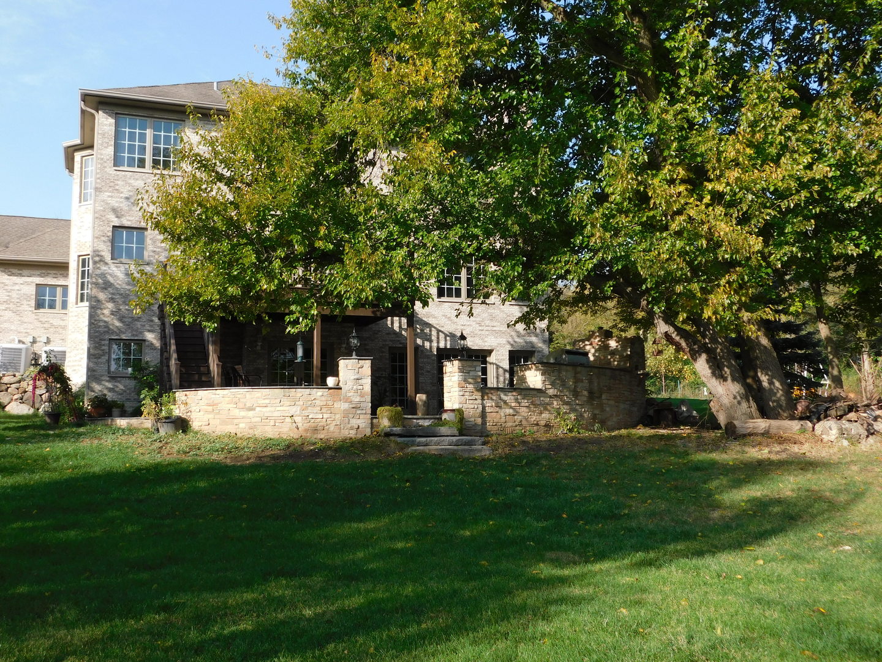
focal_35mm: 36
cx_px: 441
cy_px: 331
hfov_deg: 51.4
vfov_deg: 39.7
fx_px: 917
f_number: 3.5
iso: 125
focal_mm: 6.3
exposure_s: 1/640
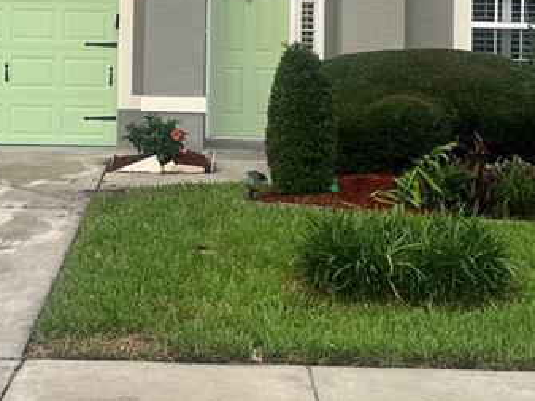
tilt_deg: +1.0
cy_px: 40
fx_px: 1221
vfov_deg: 18.4
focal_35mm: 79
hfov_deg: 24.4
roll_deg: -0.7
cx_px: 129
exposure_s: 1/122
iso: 40
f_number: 1.6
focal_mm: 5.1
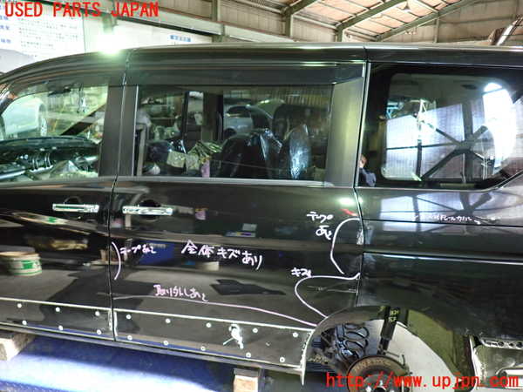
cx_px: 262
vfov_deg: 54.9
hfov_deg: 69.4
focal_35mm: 25
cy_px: 196
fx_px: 378
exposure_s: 1/30
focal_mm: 4.5
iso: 500
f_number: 2
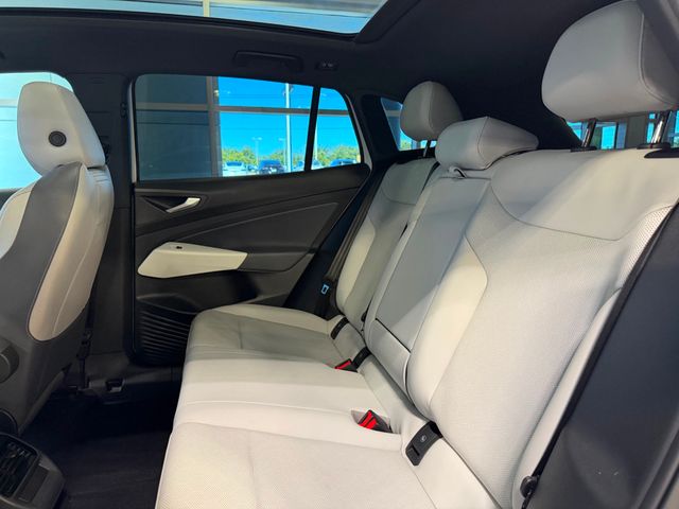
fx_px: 471
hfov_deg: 71.6
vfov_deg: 56.8
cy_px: 254
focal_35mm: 24
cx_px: 340
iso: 400
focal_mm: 6.76
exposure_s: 1/60
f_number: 1.78
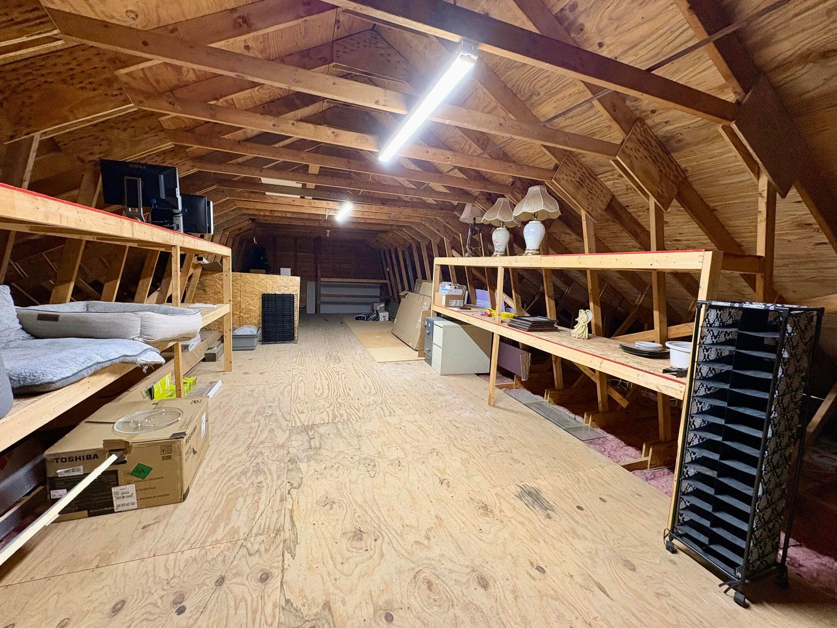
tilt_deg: -6.8
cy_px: 314
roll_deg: -2.0
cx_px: 418
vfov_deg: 85.7
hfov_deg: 102.1
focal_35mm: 14
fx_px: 339
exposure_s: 1/60
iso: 320
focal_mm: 2.22
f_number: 2.2
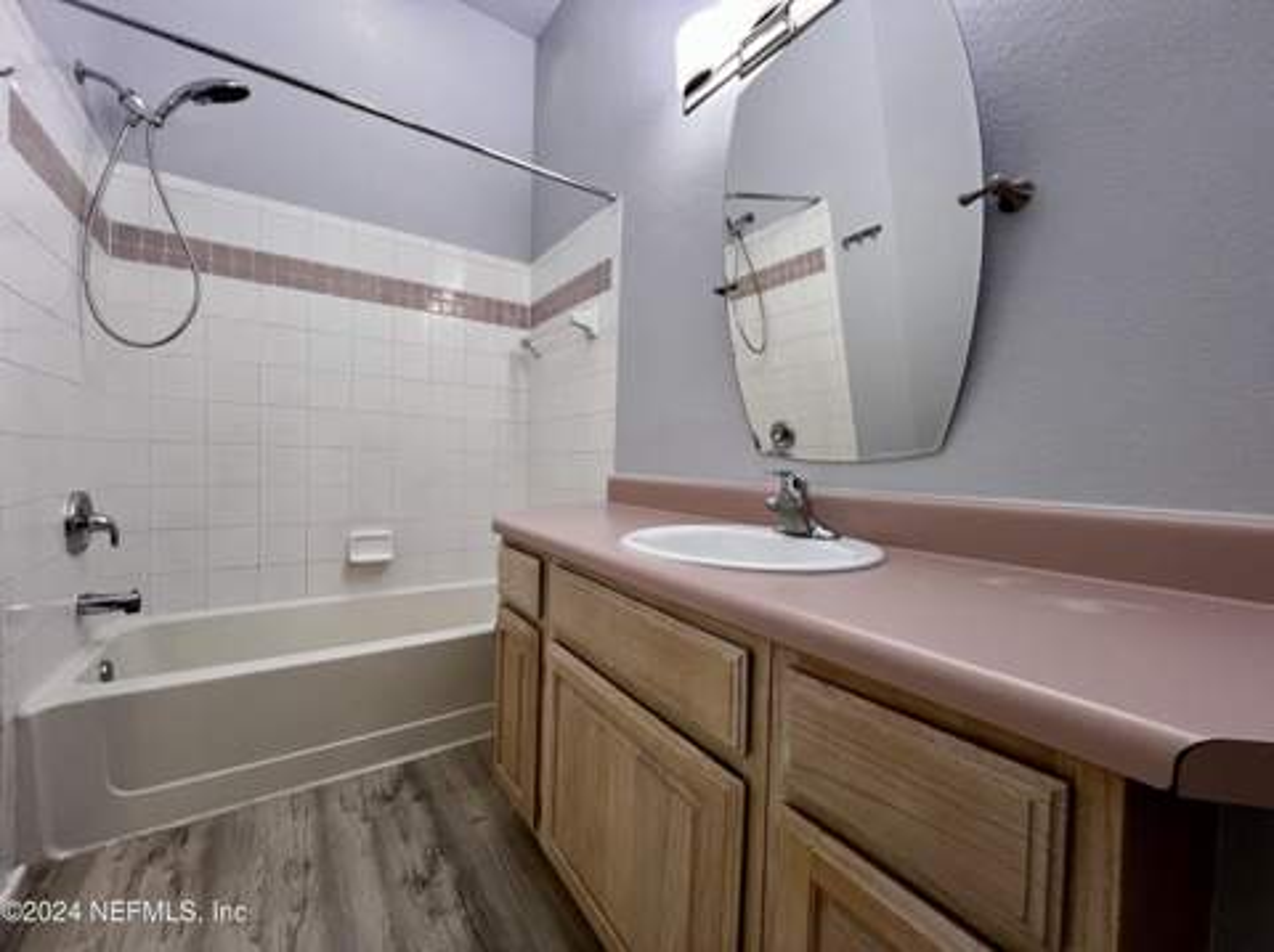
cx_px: 637
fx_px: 478
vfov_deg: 89.8
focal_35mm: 13
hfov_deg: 106.2
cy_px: 476
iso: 200
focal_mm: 1.57
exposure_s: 1/60
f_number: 1.8
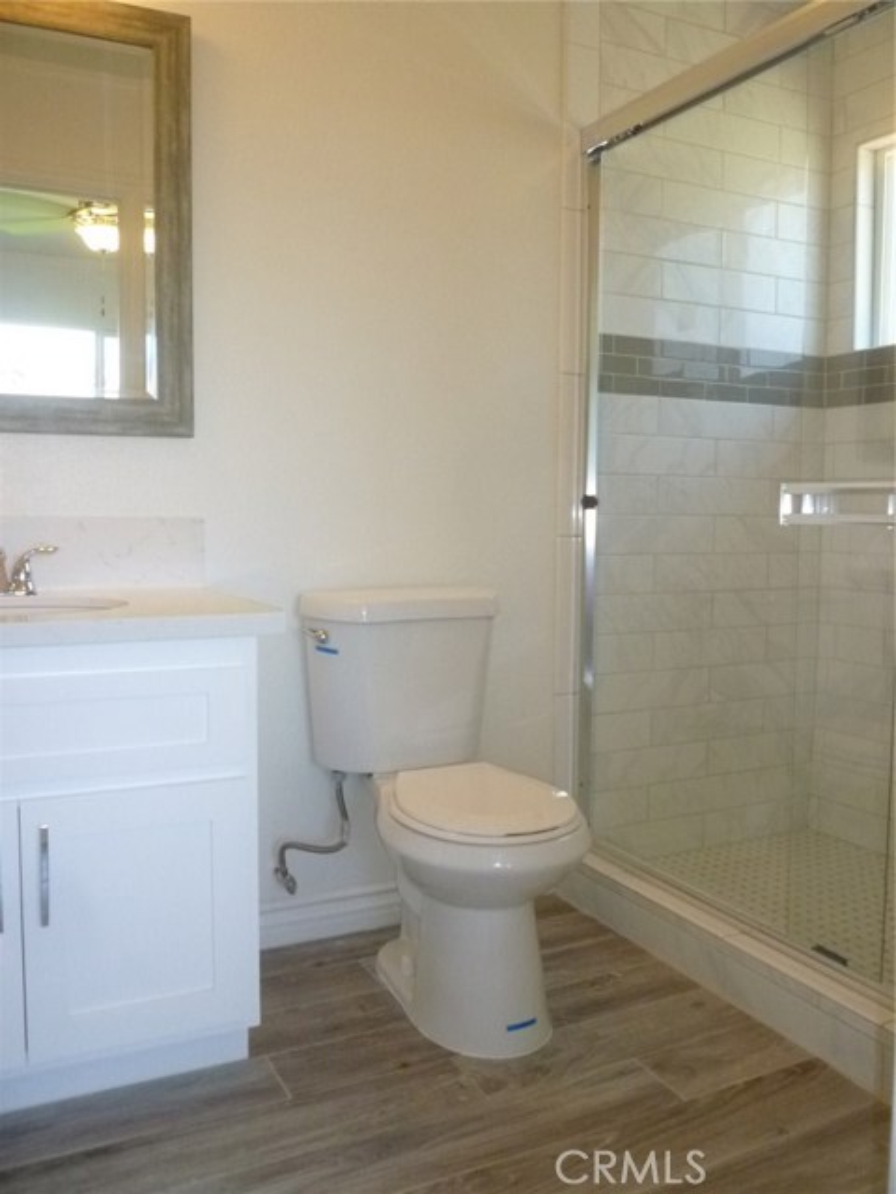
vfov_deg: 61.7
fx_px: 1001
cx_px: 448
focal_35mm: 29
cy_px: 597
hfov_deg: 48.2
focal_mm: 5.2
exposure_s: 1/100
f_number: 3.3
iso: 400
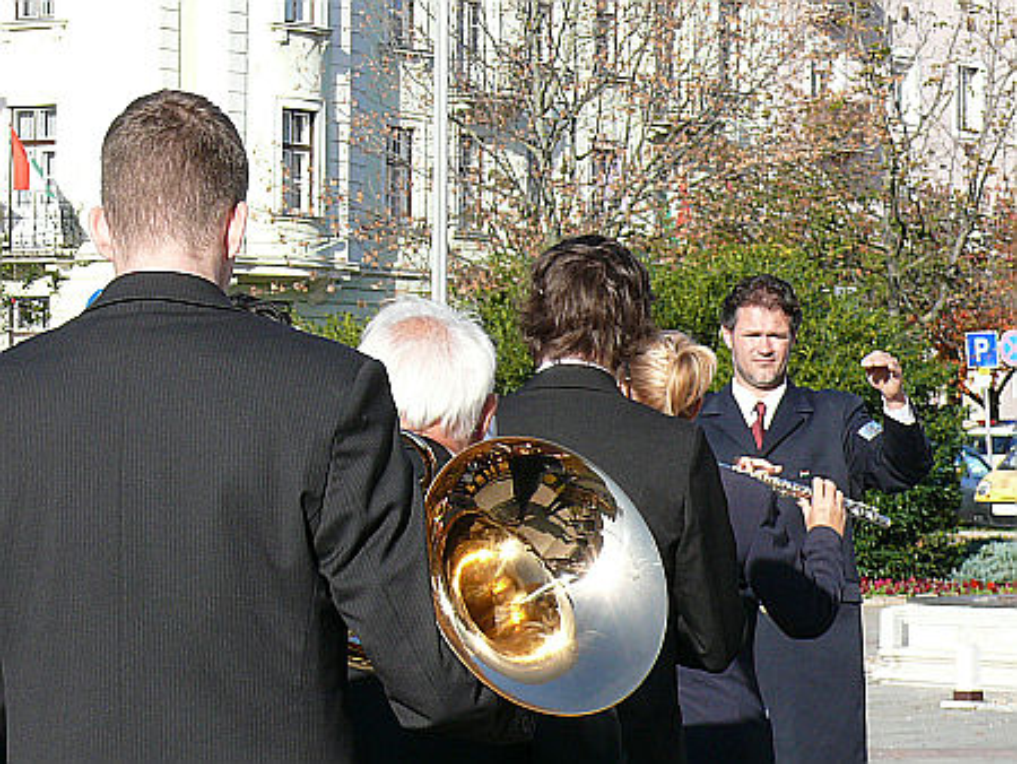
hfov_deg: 13.5
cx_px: 508
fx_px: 4292
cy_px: 382
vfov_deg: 10.2
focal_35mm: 146
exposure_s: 1/320
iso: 100
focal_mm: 17.3
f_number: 5.6
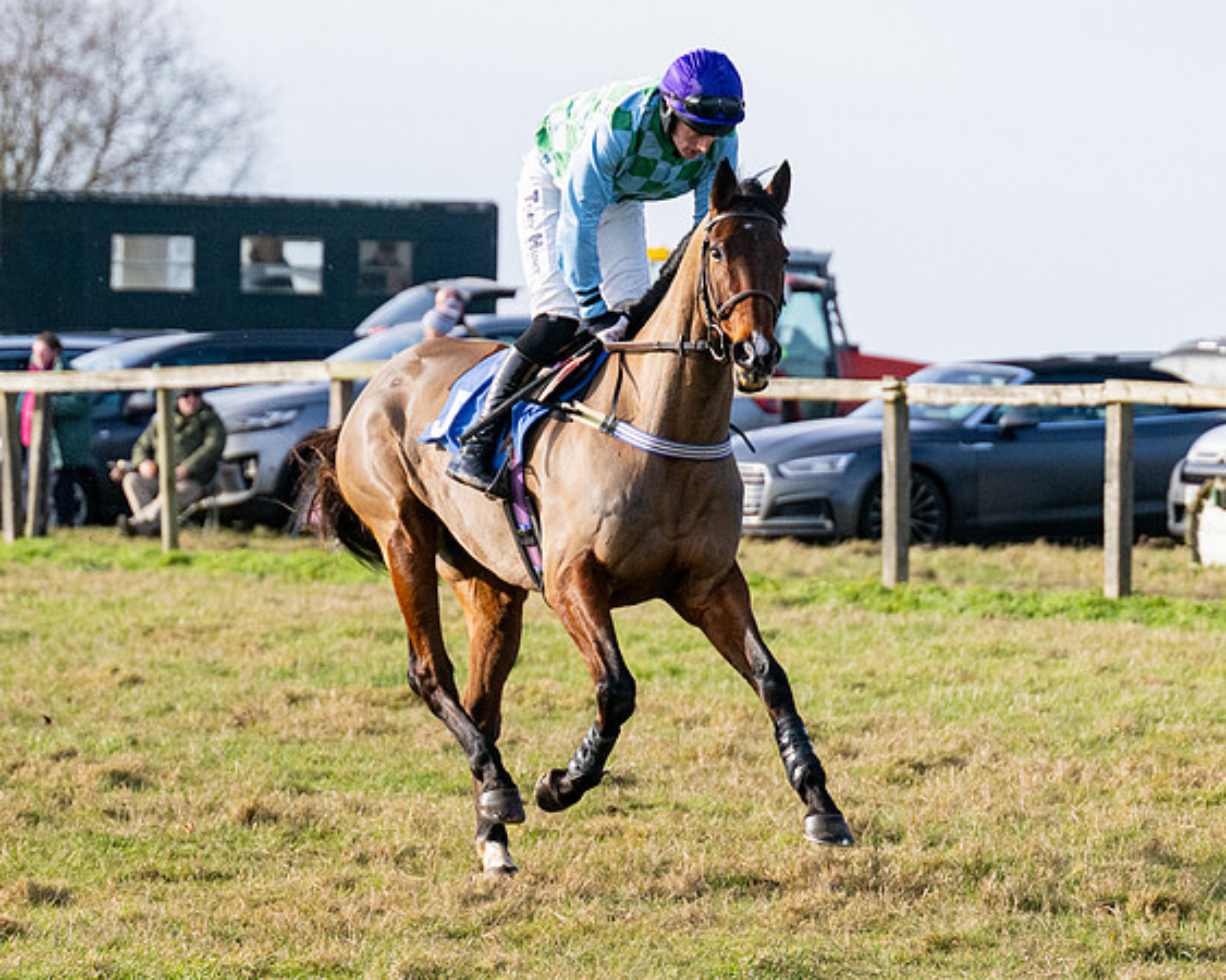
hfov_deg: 6.7
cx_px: 839
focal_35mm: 289
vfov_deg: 5.3
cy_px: 523
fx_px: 10497
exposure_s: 1/4000
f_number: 4
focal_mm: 130
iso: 400
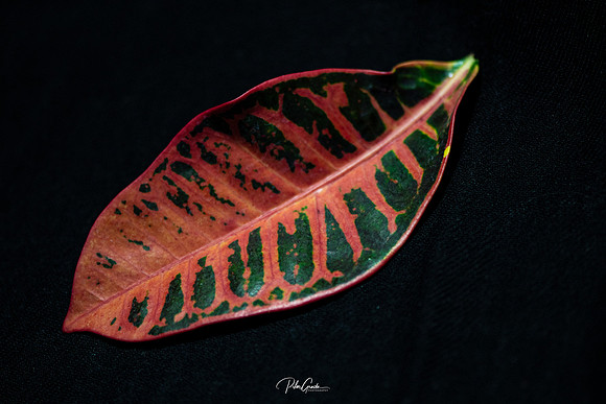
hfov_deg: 13.0
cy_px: 202
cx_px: 303
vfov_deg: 8.7
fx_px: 2656
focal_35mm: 158
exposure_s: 1/80
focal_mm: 105
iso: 64
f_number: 3.2
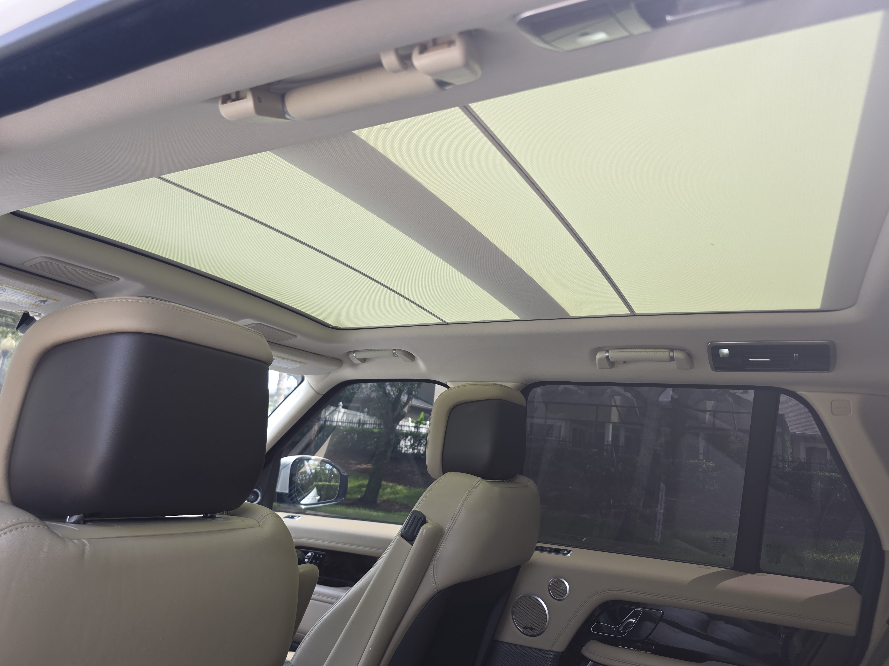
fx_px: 591
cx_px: 444
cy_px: 333
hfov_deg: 73.9
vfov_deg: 58.9
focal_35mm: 23
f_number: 1.7
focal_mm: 6.3
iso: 50
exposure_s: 1/180
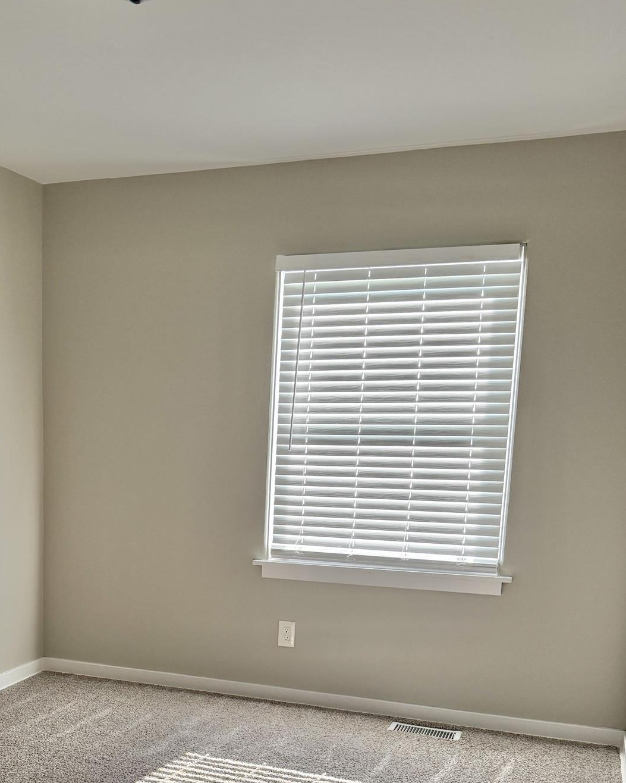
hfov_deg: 35.4
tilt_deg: -10.2
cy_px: 596
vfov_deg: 43.2
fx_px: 949
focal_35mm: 41
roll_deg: -0.8
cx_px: 128
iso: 200
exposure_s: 1/155
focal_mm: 6.76
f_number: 1.78
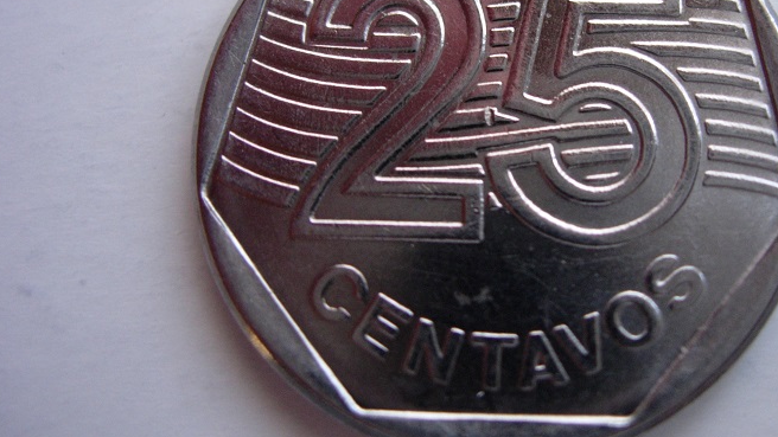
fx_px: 1114
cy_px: 161
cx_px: 499
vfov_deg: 22.2
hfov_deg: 38.2
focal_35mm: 54
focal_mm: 7.8
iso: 115
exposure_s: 1/32
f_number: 2.8
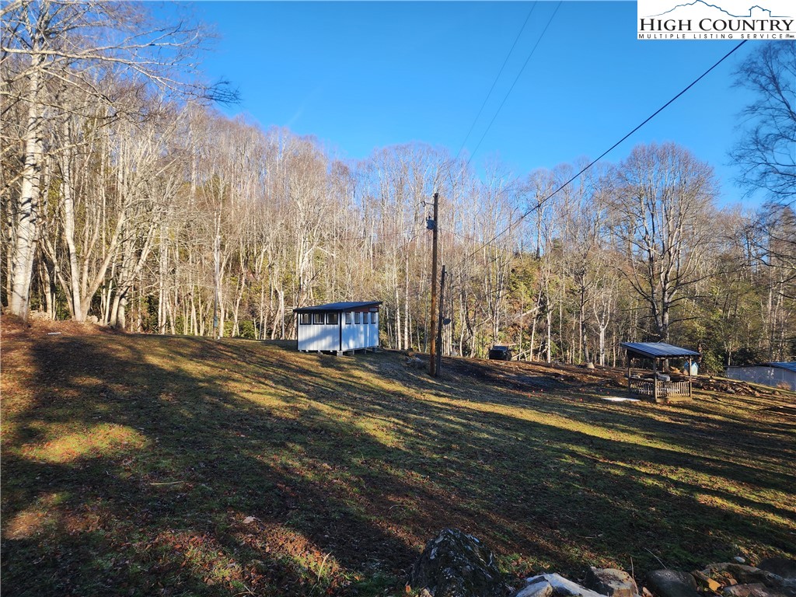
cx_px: 398
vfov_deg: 58.9
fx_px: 529
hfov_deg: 73.9
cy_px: 298
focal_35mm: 23
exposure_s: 1/308
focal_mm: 6.4
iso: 12
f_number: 1.8
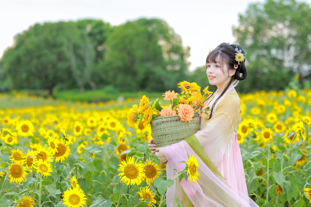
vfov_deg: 16.1
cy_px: 104
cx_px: 156
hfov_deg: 23.9
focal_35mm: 85
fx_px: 734
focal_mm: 85
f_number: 2.8
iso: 200
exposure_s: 1/640
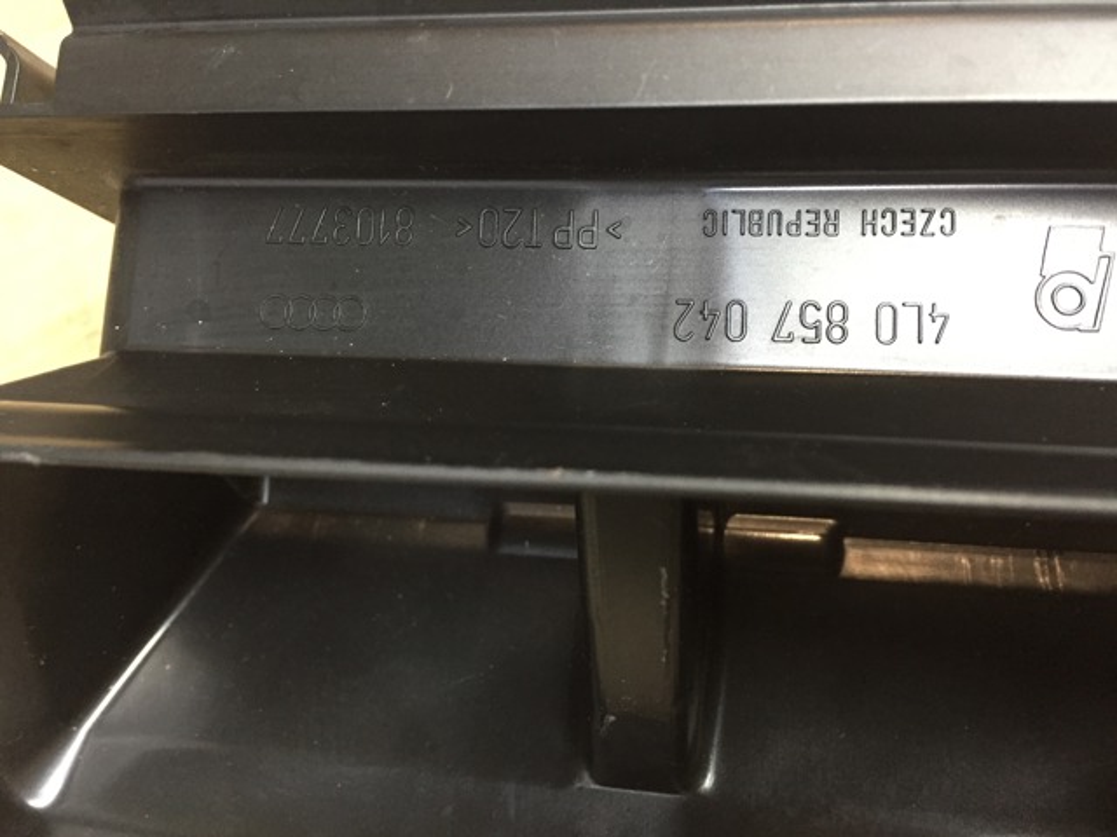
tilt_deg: -59.7
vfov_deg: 48.2
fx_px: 936
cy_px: 418
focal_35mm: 29
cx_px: 558
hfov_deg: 61.7
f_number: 2.2
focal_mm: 4.15
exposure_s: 1/33
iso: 250
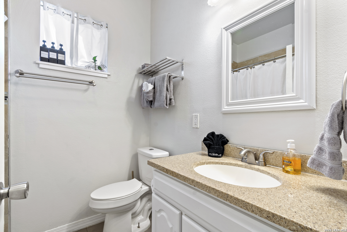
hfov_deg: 100.4
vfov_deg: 77.3
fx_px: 145
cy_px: 116
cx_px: 174
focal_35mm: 15
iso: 100
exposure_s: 1/2
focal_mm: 10
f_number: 9
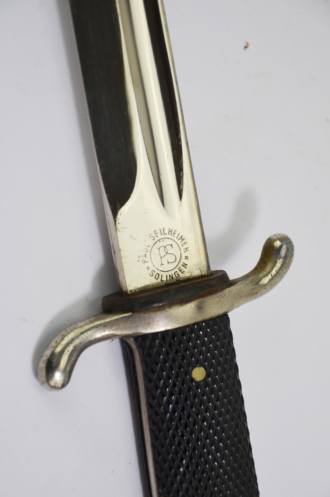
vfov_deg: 18.1
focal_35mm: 114
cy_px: 249
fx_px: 1567
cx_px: 164
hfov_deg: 12.0
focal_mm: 75
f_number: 5.3
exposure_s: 1/500
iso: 400
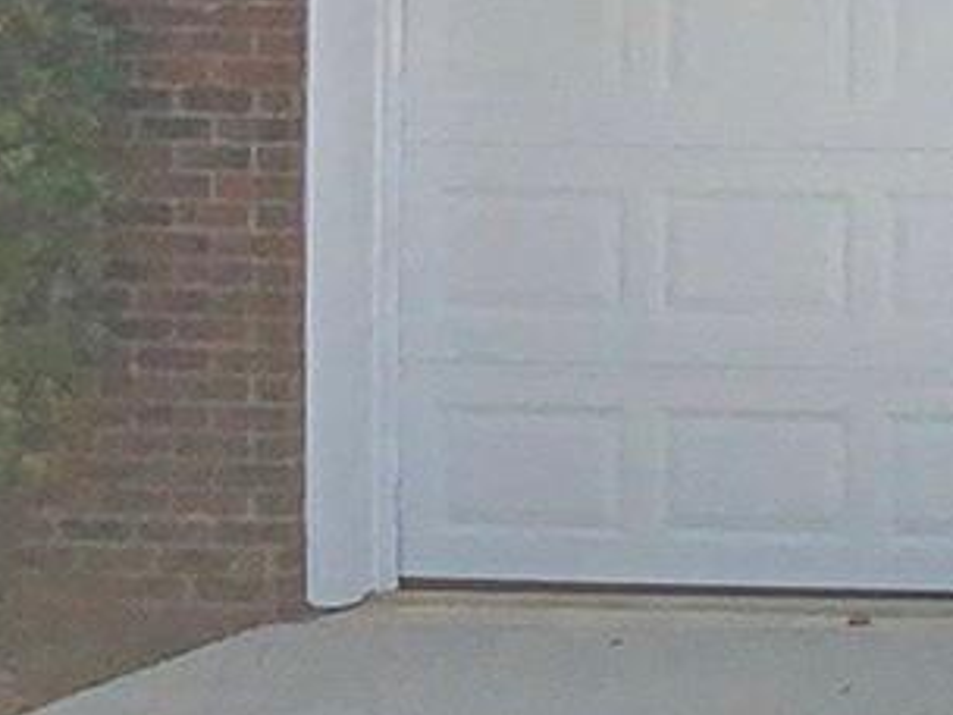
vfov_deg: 7.5
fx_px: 5368
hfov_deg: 8.4
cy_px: -254
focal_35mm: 195
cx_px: 2975
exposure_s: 1/238
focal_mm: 3
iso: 16
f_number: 1.8
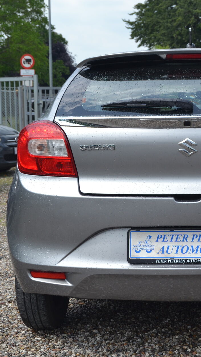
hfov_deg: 17.7
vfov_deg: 31.4
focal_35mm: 67
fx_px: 635
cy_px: 176
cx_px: 187
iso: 100
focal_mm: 28
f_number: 8
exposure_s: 1/250
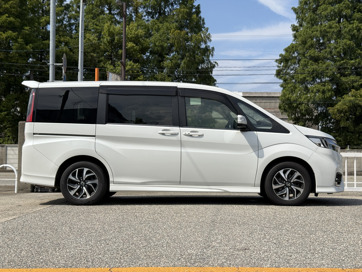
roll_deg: -0.6
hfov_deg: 39.7
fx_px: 502
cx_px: 181
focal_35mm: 48
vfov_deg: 30.3
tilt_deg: +3.2
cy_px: 136
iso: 64
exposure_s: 1/7874
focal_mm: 6.76
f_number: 1.78
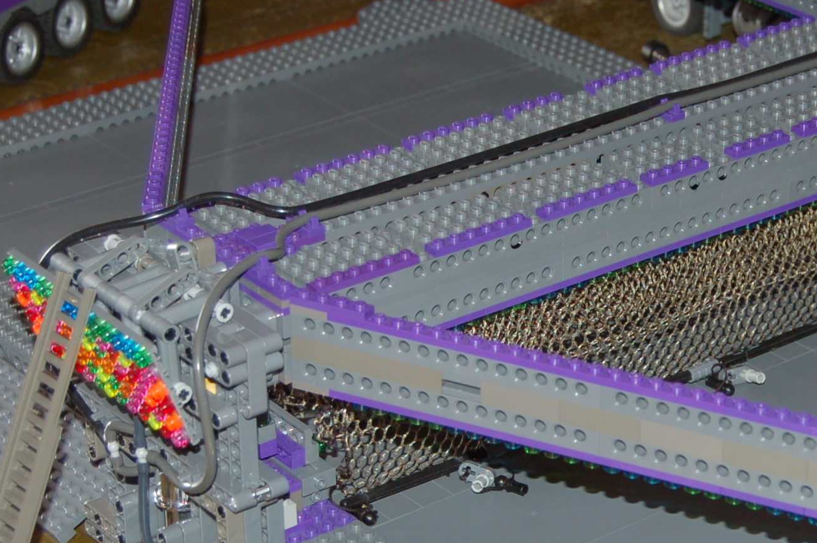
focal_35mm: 111
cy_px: 330
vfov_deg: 12.3
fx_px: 2517
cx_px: 671
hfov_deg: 18.2
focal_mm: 32
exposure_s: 1/60
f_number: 4.5
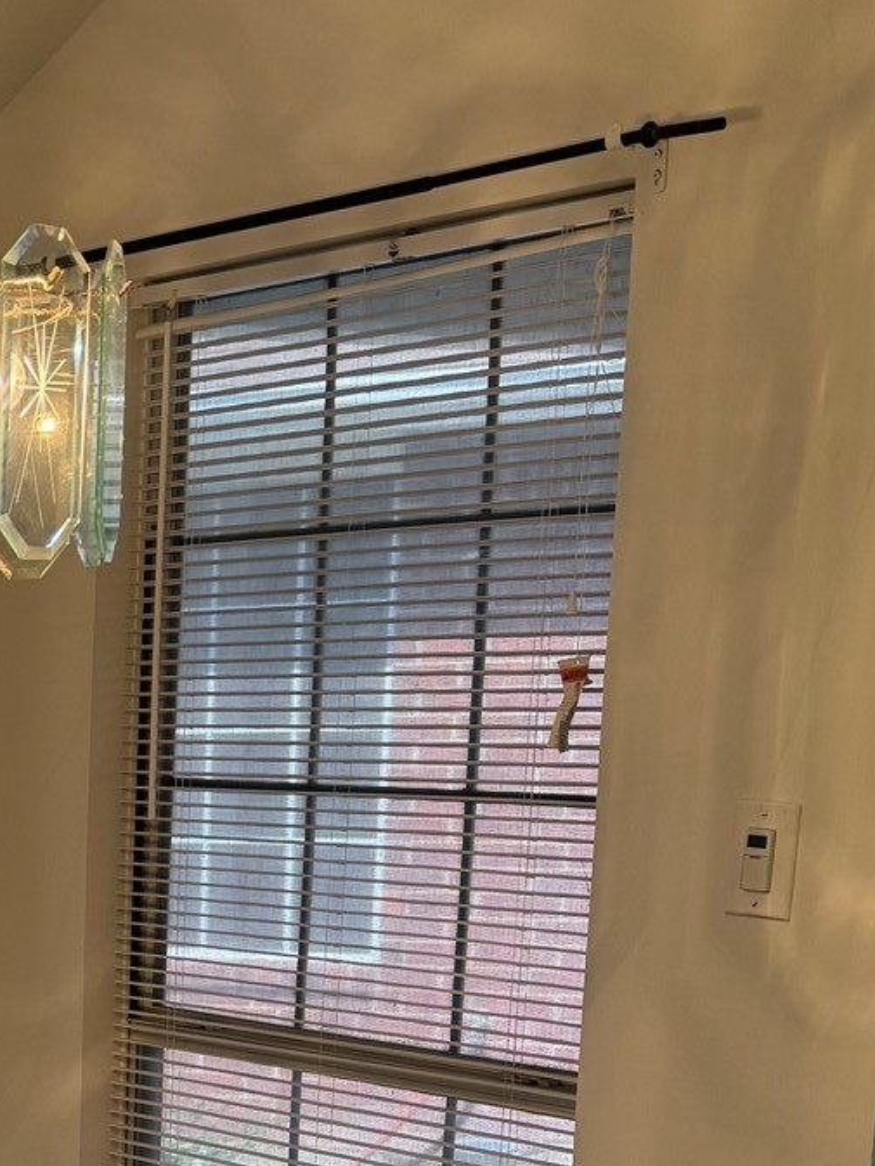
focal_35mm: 73
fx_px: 2460
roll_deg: +1.4
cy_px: 1213
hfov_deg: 18.3
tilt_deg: -12.9
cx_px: -359
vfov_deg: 25.2
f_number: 1.78
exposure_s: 1/120
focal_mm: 6.76
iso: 160
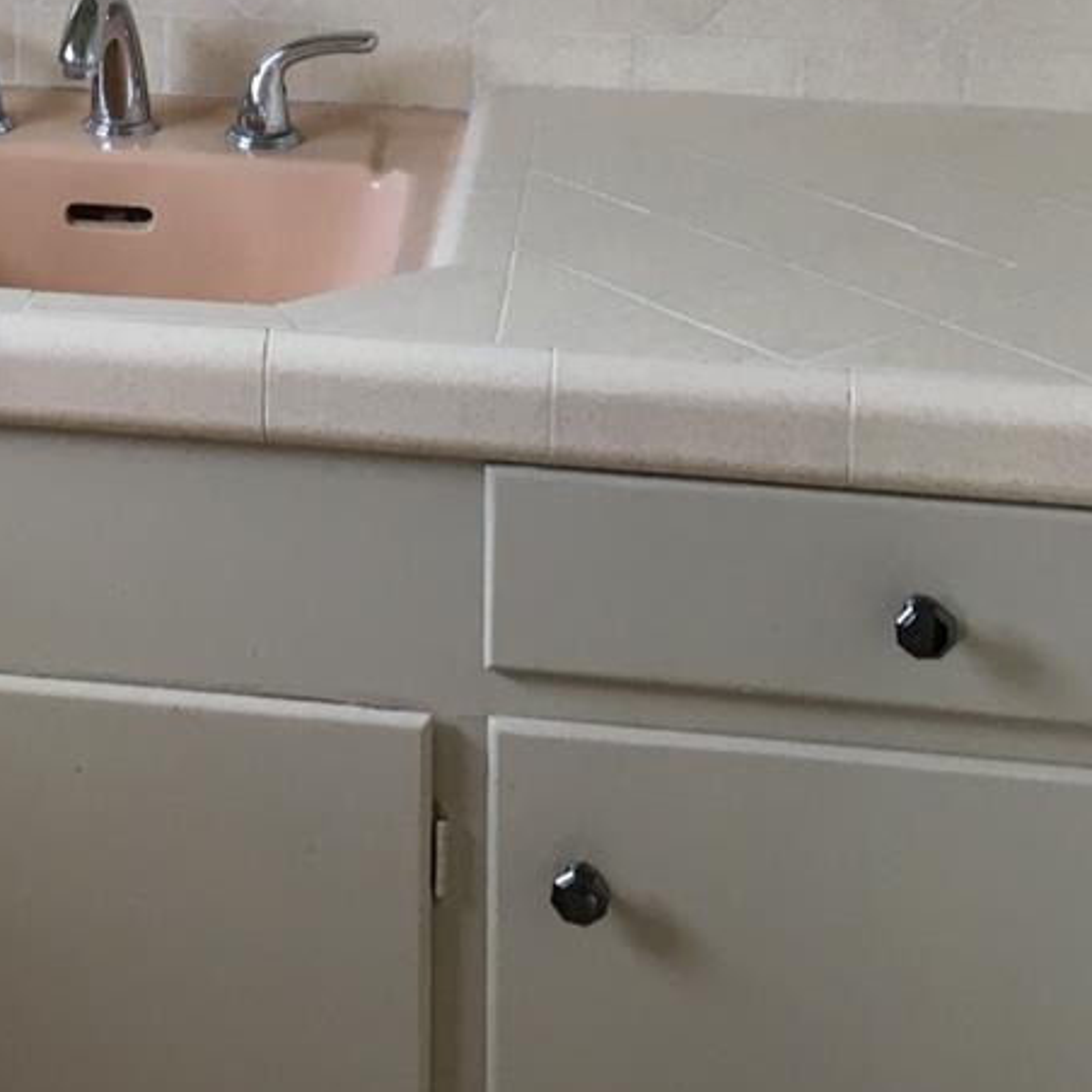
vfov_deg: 19.2
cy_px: -227
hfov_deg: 20.0
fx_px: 3034
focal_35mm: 85
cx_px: 85
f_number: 2.2
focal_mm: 4.15
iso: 25
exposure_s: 1/30
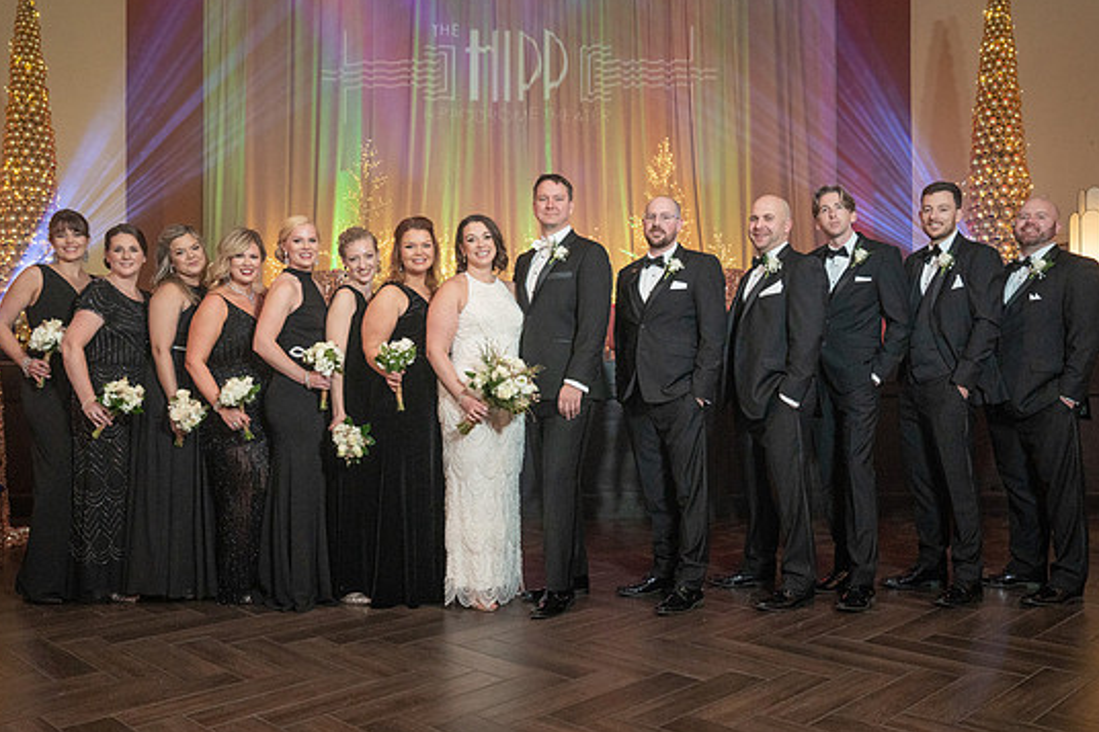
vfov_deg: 41.1
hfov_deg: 58.7
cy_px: 373
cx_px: 540
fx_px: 977
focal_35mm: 32
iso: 4000
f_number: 5.6
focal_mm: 29
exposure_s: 1/100
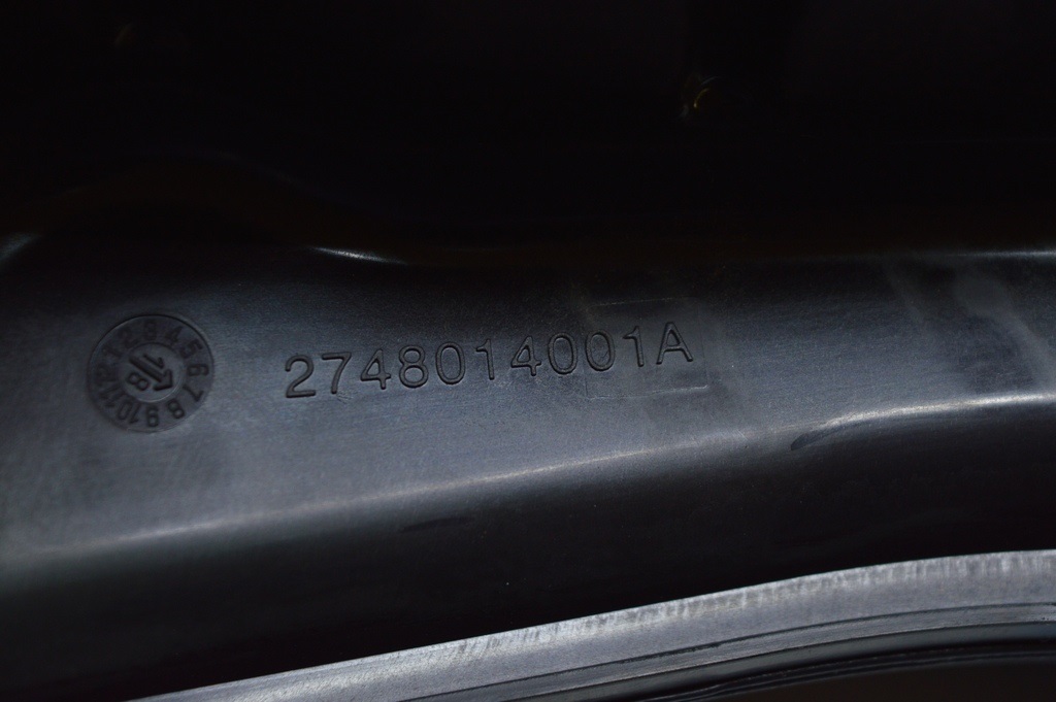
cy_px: 351
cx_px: 528
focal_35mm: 82
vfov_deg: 16.5
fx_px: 2418
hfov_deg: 24.6
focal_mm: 55
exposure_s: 1/50
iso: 400
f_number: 5.6
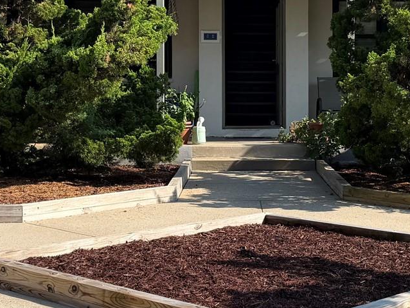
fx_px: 912
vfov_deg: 19.1
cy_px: 113
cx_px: 299
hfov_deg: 25.1
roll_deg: +0.0
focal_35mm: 77
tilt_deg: +0.2
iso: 80
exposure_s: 1/2801
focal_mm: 6.76
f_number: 1.78
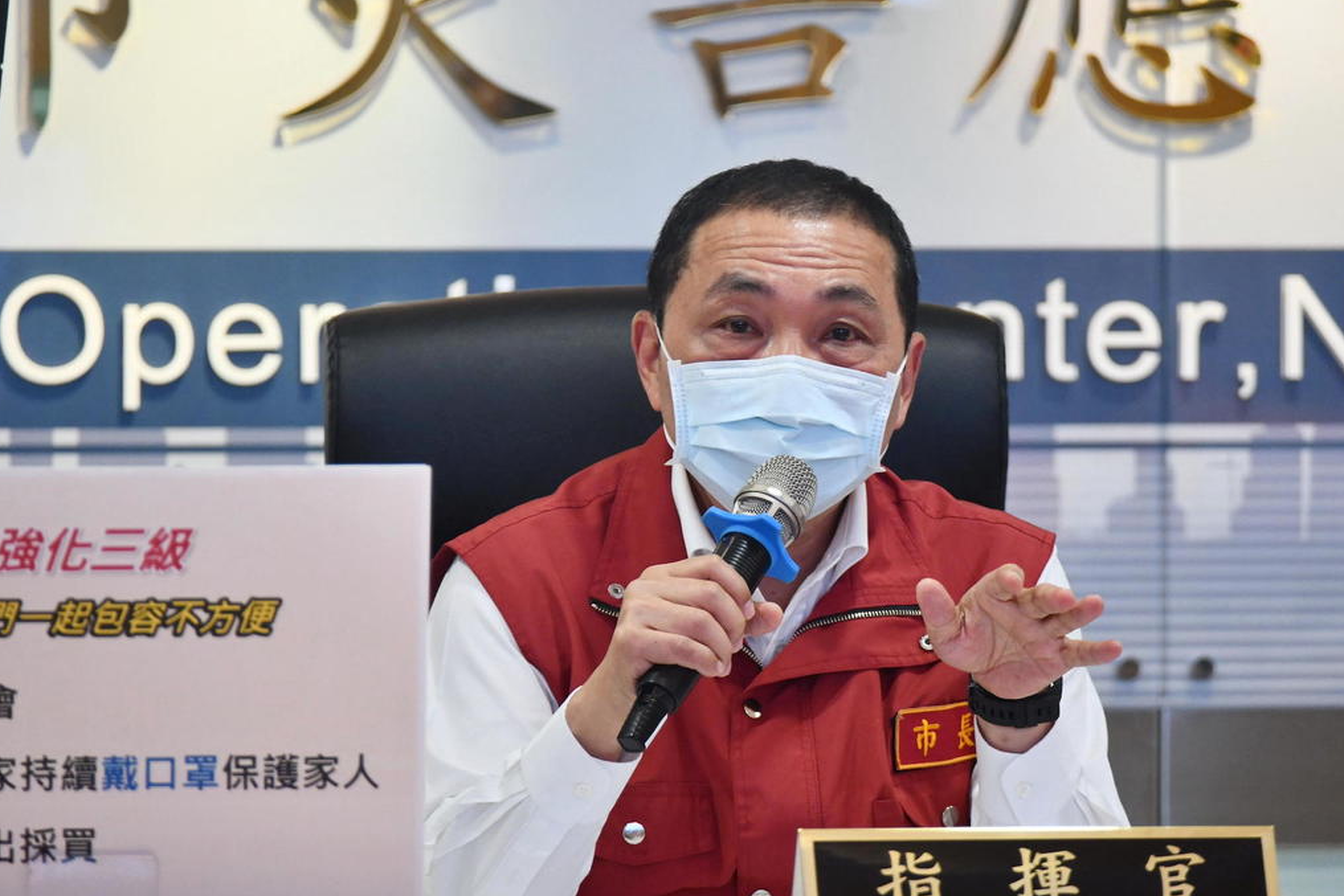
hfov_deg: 6.3
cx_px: 718
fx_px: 12134
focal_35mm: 325
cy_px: 437
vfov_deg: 4.2
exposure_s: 1/100
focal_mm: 220
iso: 1400
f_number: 5.6
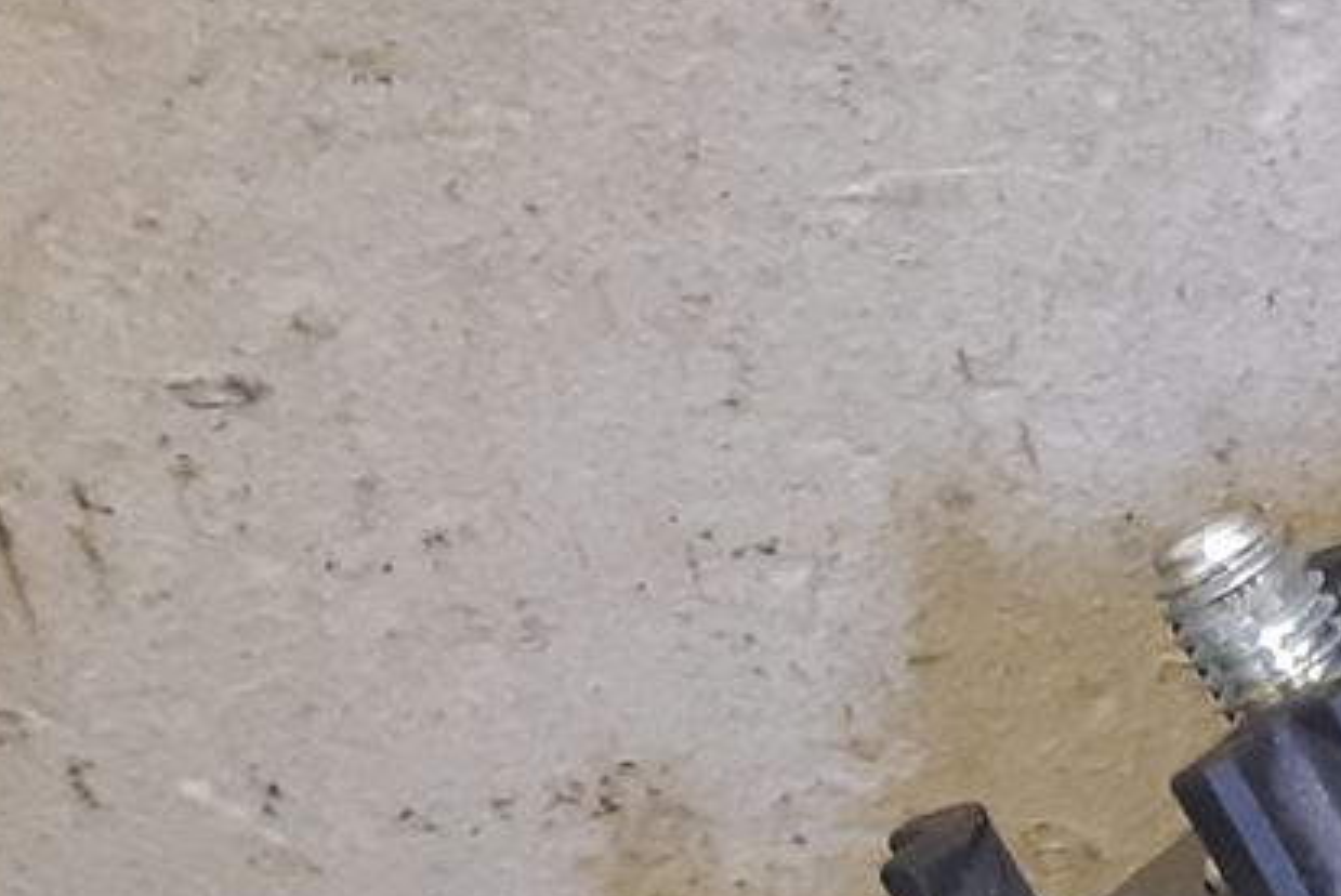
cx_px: 1929
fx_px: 4995
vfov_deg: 9.8
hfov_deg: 14.4
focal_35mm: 134
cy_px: 1487
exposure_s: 1/50
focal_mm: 3.93
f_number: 1.7
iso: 200
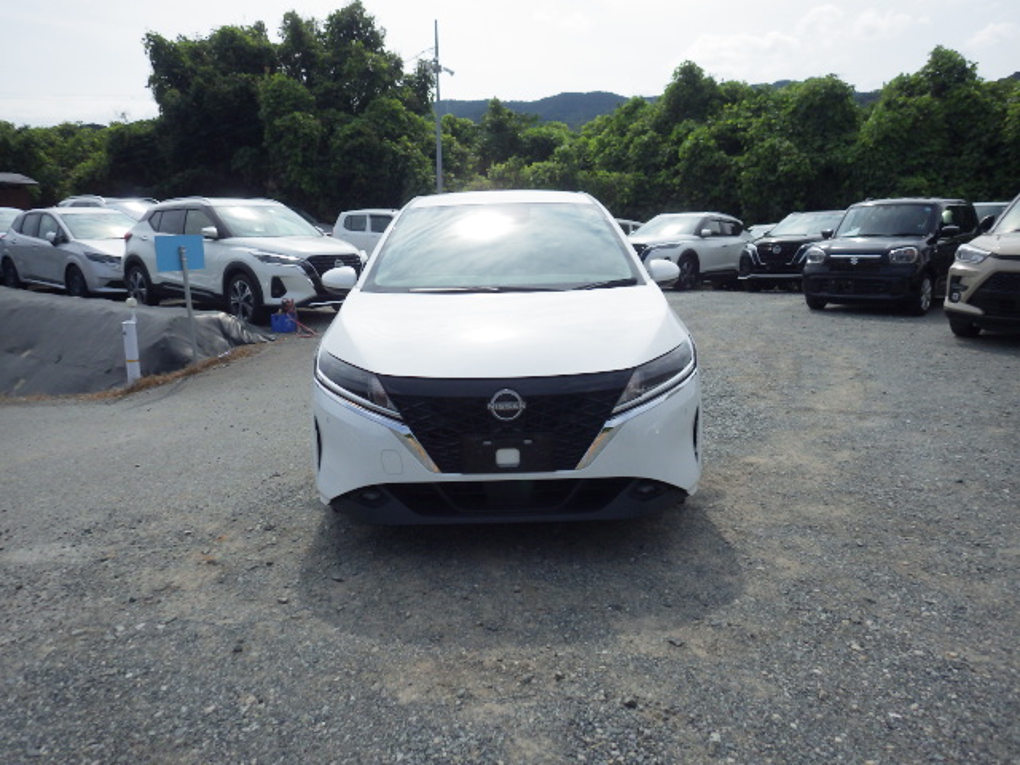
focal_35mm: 25
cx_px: 510
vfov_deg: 54.9
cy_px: 382
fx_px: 737
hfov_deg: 69.4
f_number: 7.9
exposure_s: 1/500
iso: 250
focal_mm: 4.5
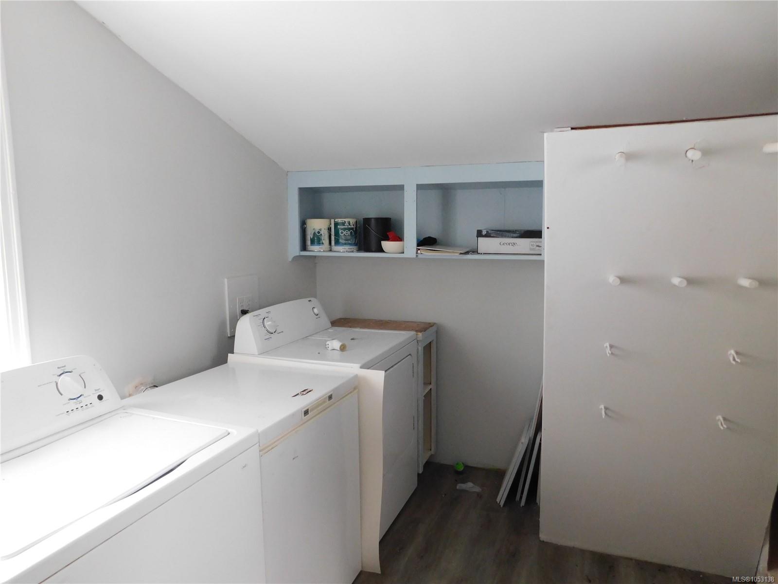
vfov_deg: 58.9
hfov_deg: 73.9
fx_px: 517
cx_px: 389
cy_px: 292
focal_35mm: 23
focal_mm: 4
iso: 400
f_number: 3
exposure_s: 1/30
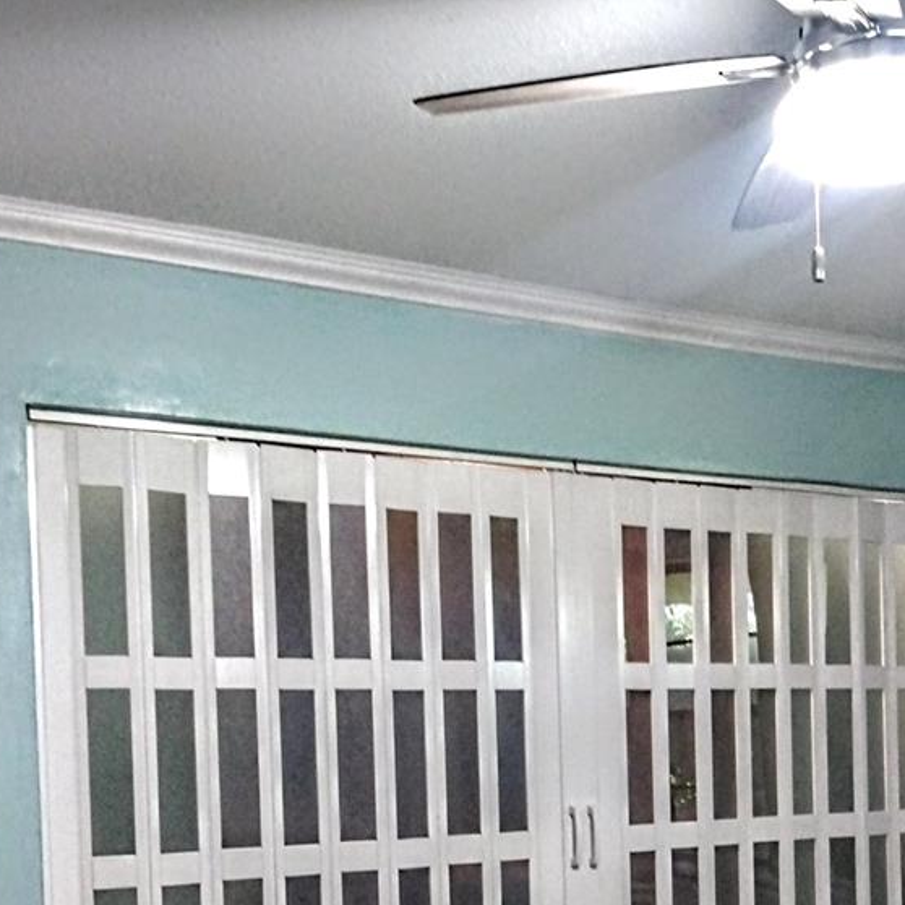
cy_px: 790
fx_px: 1124
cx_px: 628
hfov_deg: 43.0
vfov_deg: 40.9
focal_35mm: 38
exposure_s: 1/30
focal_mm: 3.54
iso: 784
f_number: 2
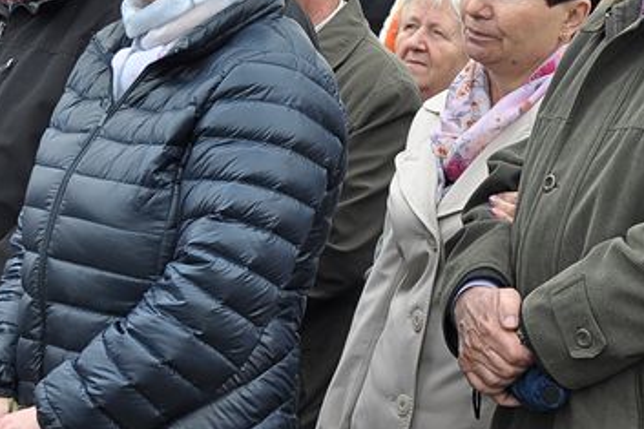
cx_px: 327
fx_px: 4005
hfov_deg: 9.2
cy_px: 72
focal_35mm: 224
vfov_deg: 6.1
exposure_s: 1/500
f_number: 5.6
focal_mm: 62
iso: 320
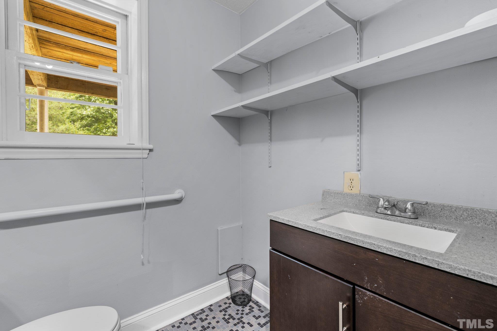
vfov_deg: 77.3
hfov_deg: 100.4
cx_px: 248
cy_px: 166
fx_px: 207
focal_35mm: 15
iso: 400
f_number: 7.1
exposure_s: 1.3
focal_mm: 15
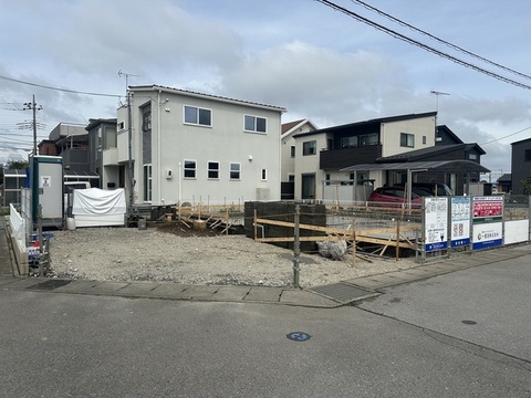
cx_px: 266
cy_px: 199
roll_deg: -0.2
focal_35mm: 24
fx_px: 368
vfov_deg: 56.8
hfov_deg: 71.6
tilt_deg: +0.0
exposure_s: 1/5525
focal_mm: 6.86
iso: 80
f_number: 1.78
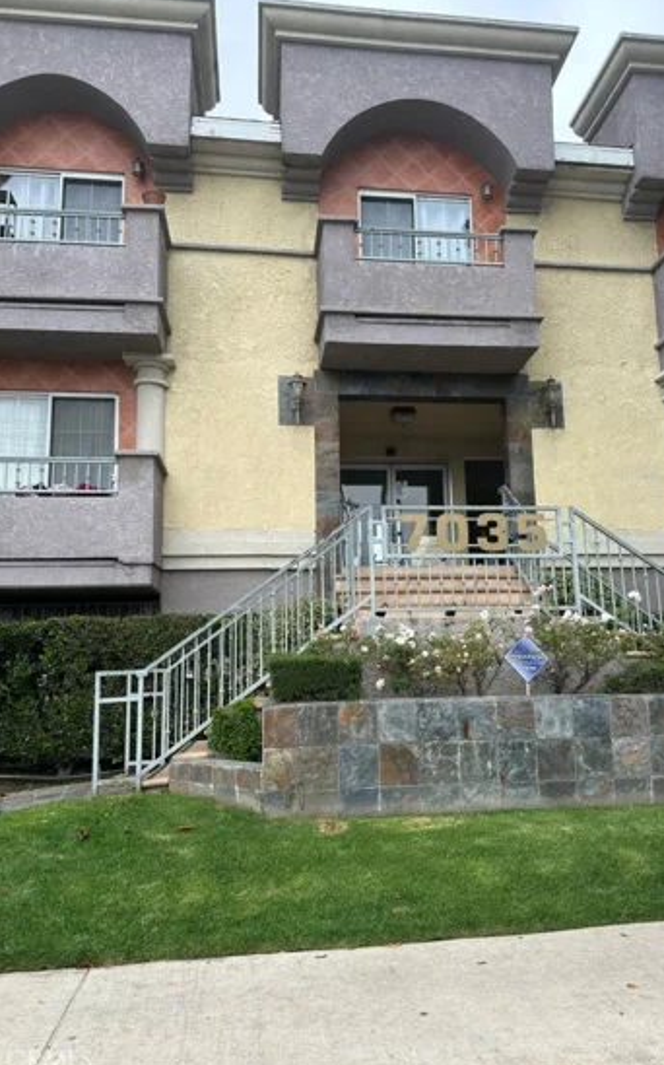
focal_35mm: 26
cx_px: 375
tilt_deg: +9.9
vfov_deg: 70.4
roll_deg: +0.1
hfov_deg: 47.4
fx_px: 754
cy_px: 531
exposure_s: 1/704
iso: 80
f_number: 1.78
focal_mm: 6.86
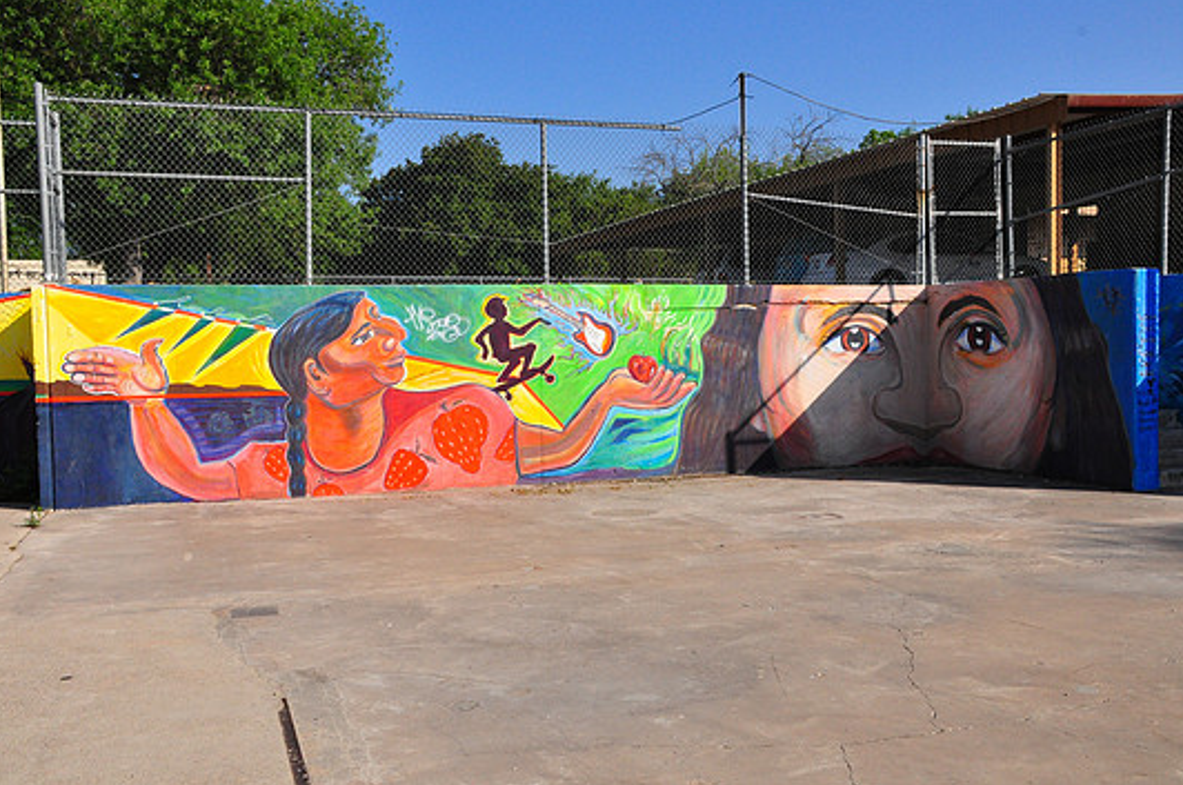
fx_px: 1181
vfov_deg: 36.8
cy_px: 381
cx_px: 600
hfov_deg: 53.2
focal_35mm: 36
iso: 800
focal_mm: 22
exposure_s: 1/800
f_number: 14
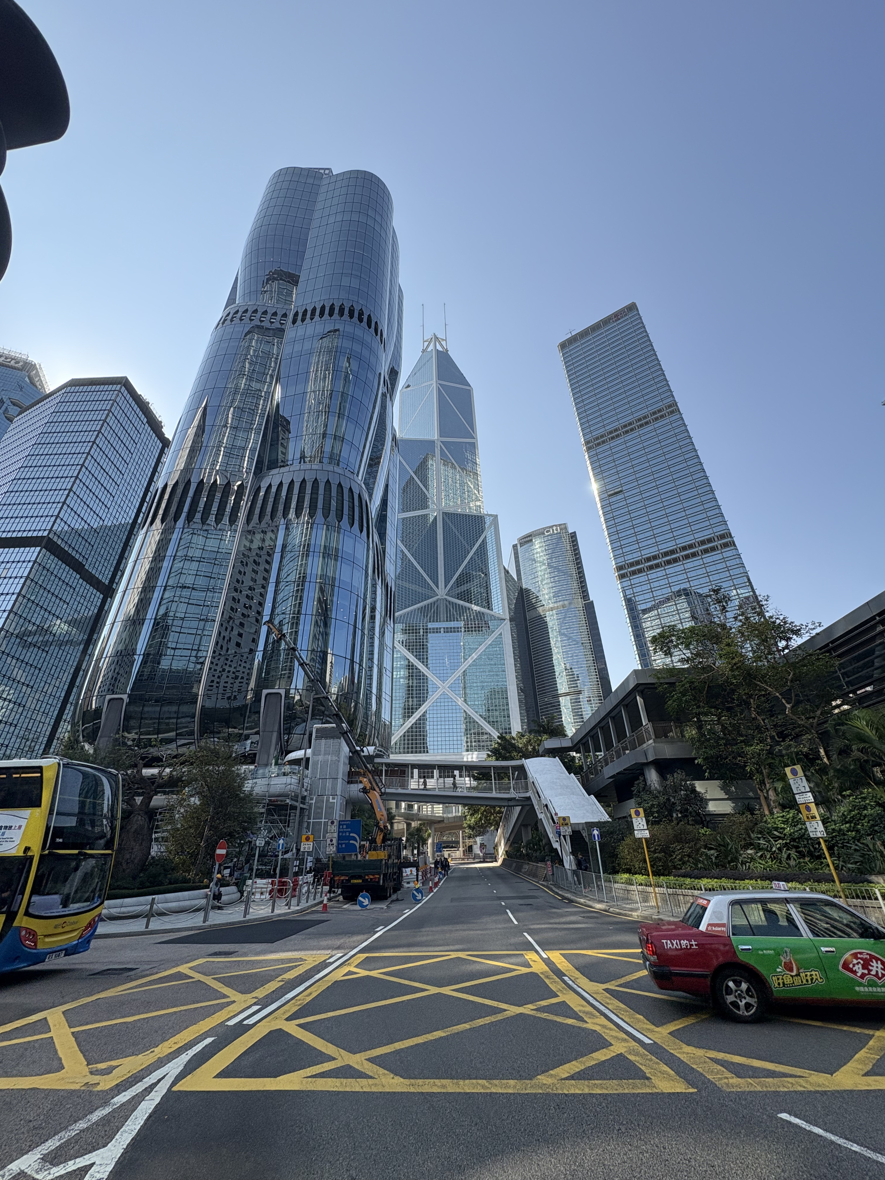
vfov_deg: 102.1
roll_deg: +1.0
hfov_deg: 85.7
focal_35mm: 14
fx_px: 477
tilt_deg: +29.8
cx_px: 442
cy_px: 590
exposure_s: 1/1078
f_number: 2.2
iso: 50
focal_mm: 2.22
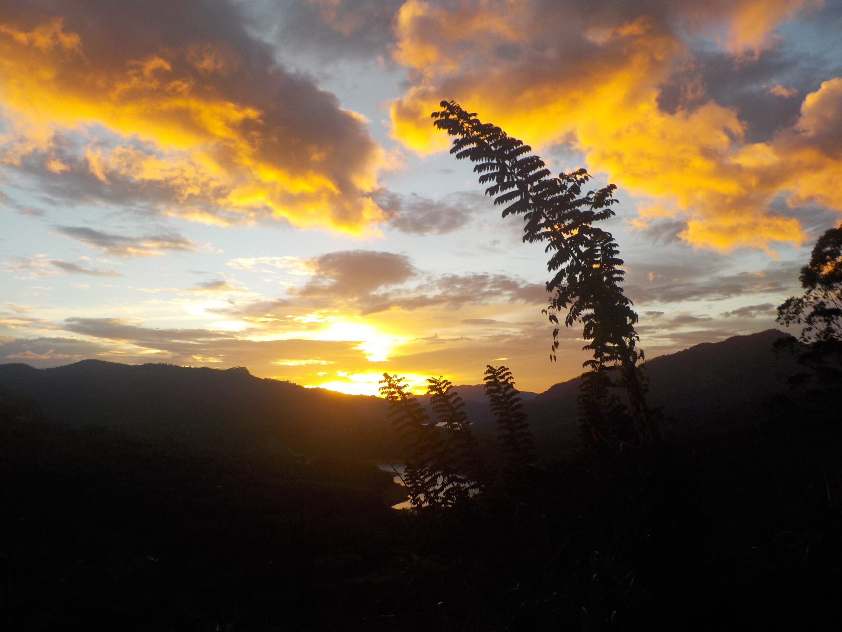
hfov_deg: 60.0
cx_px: 421
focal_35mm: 30
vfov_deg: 46.8
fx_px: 730
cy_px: 316
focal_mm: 4.1
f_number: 3.3
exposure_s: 1/250
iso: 125
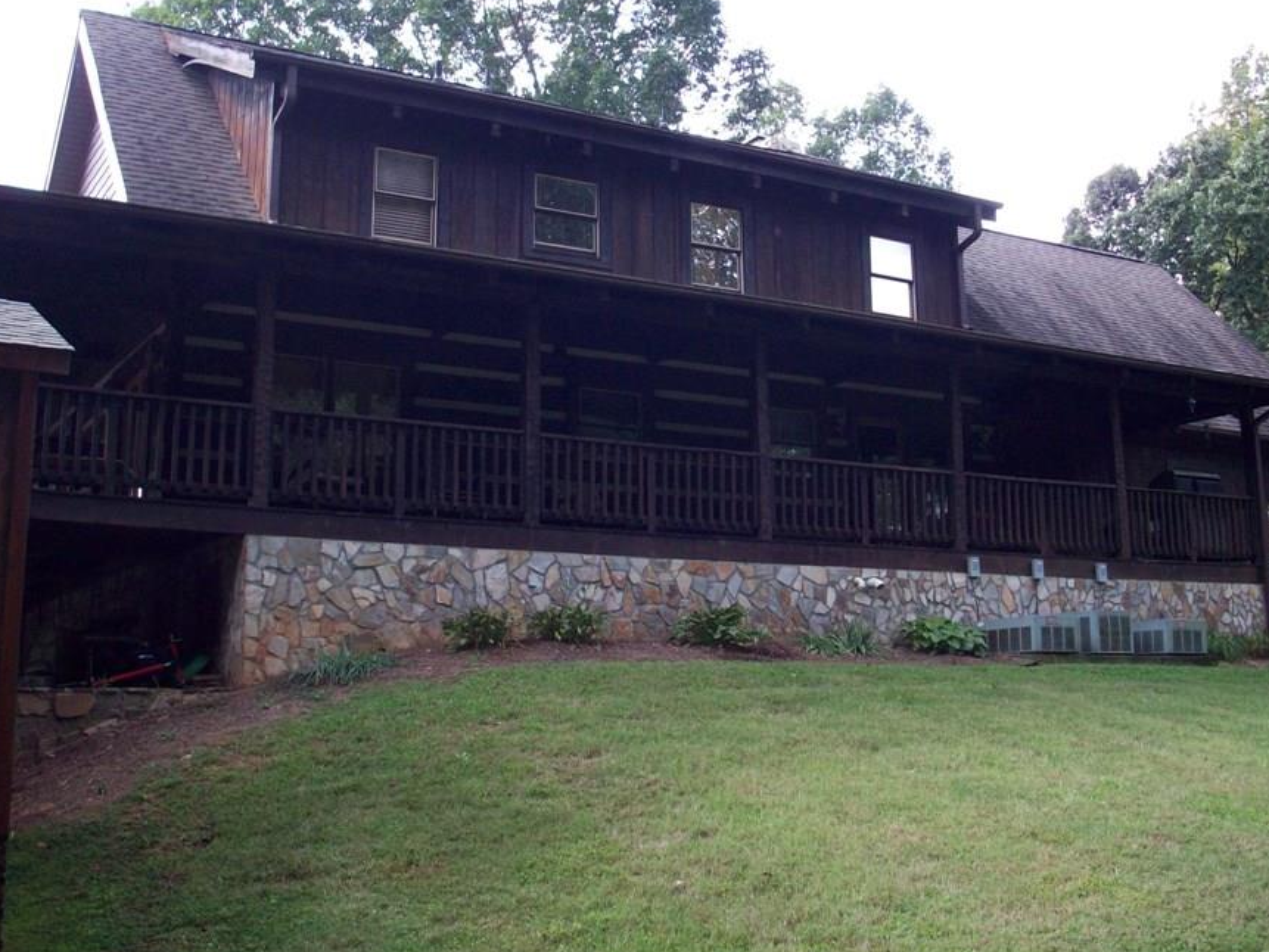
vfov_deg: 32.8
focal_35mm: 44
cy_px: 401
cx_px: 643
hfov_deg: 42.9
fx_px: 1613
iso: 80
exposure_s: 1/225
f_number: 2.8
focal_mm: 6.2
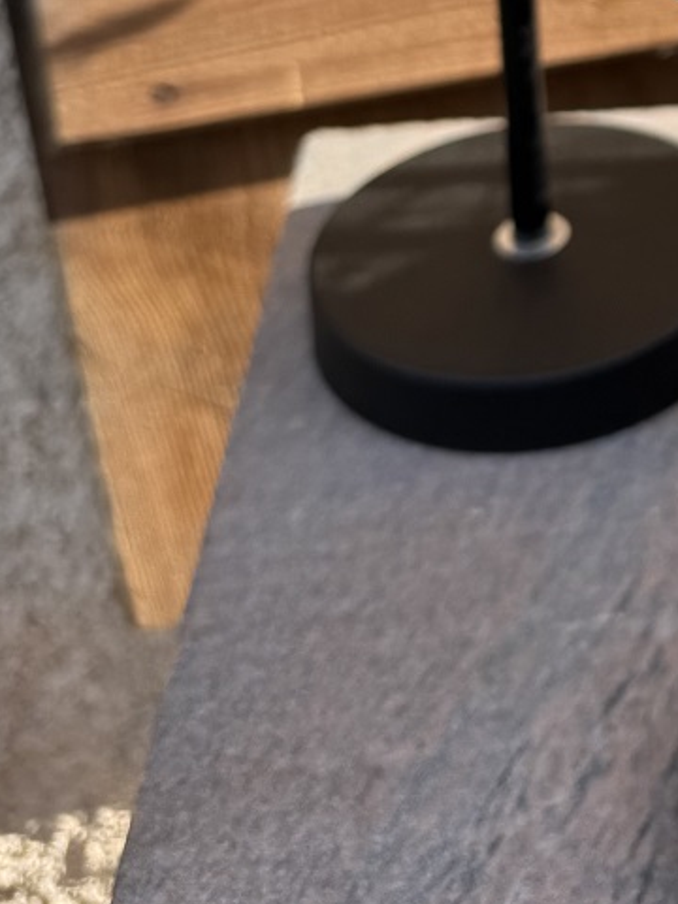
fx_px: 2089
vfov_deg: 21.6
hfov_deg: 16.8
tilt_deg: -21.4
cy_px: -335
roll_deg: -0.8
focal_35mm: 80
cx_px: 1002
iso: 80
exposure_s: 1/1721
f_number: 1.78
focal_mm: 6.76
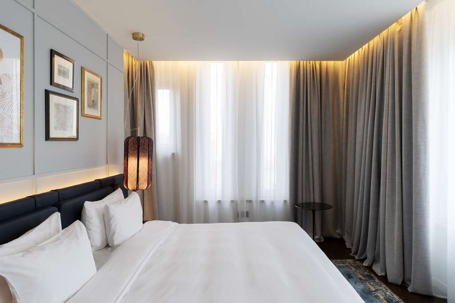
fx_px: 291
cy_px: 152
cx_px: 228
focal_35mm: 23
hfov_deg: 76.1
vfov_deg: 55.1
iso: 200
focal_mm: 23
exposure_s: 1/4
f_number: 16
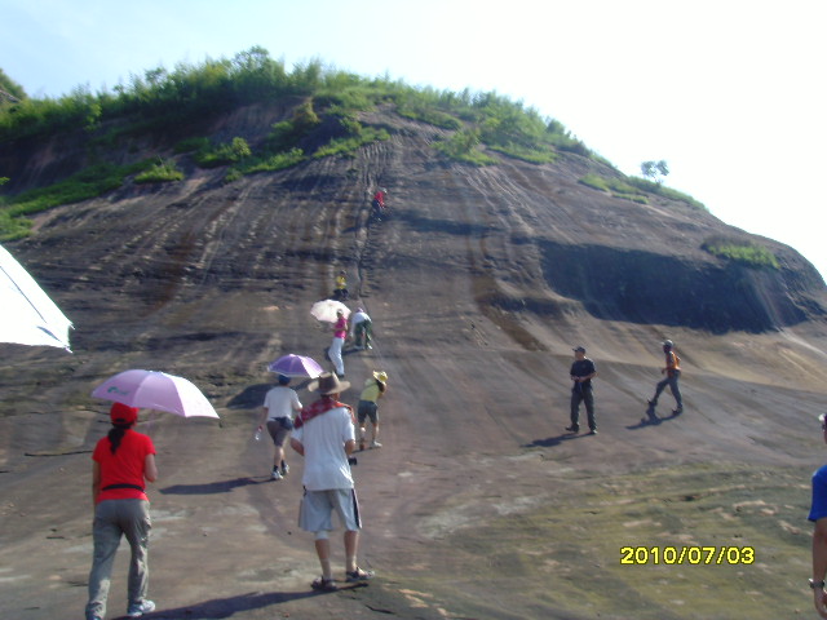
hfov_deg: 47.9
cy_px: 310
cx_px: 414
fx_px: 932
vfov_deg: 36.8
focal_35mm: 39
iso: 80
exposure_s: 1/180
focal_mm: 6.6
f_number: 6.3
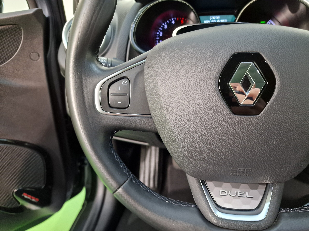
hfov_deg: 73.9
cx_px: 154
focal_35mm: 23
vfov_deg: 58.9
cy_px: 116
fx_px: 205
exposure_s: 1/33
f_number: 1.8
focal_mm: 6.4
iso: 500
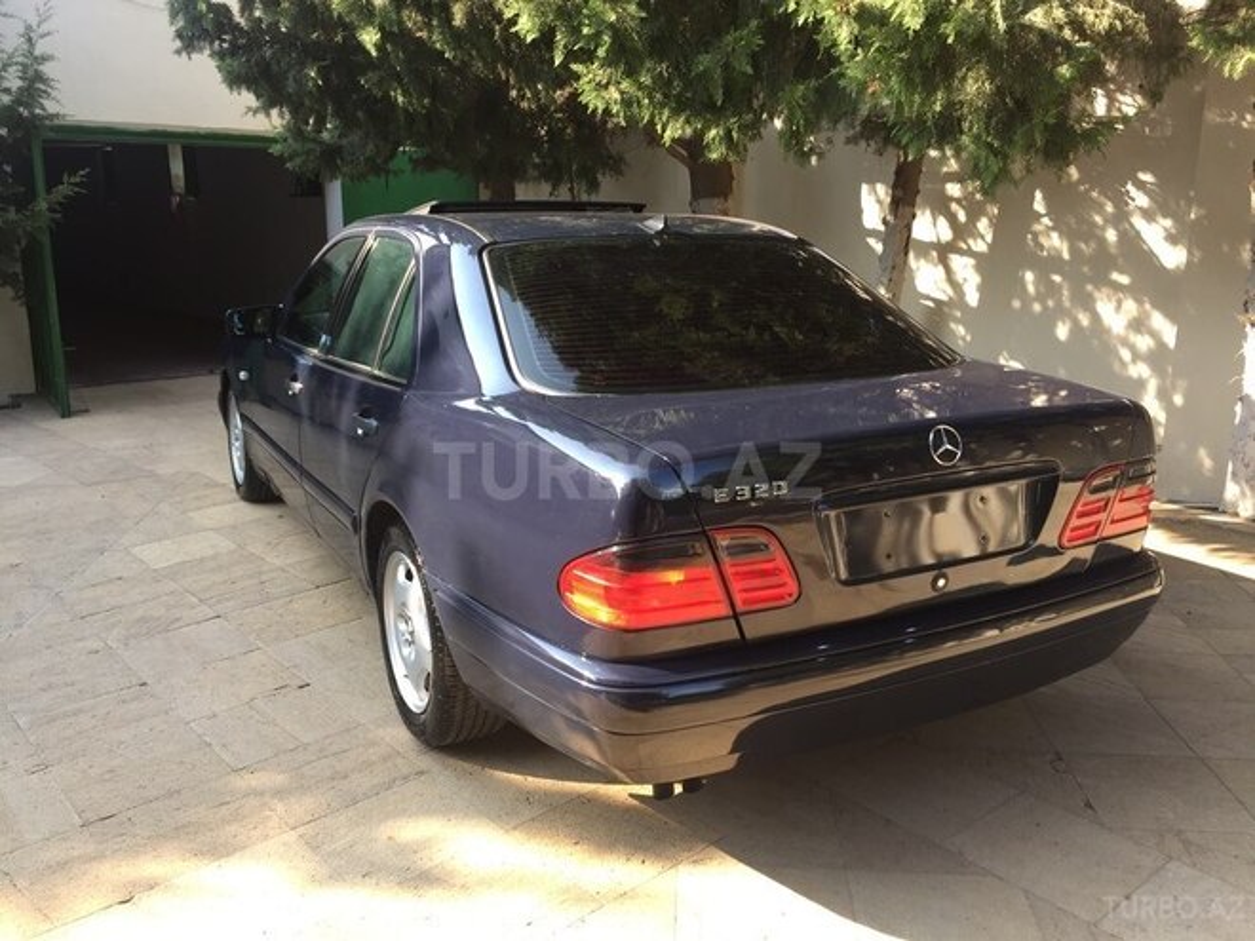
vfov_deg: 48.2
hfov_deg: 61.7
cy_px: 470
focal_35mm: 29
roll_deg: -0.2
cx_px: 628
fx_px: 1051
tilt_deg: -13.4
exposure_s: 1/158
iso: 32
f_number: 2.2
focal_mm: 4.15
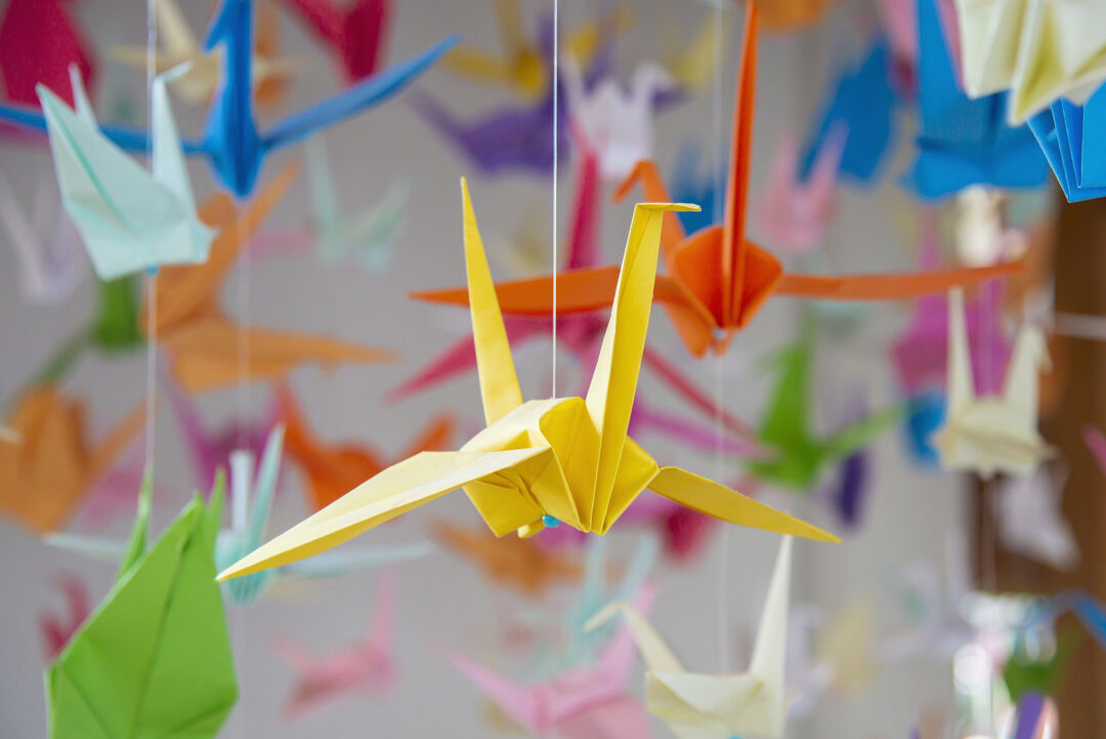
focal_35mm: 66
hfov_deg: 30.5
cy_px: 370
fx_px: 2028
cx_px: 553
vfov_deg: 20.6
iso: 1250
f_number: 4
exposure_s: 1/125
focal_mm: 66
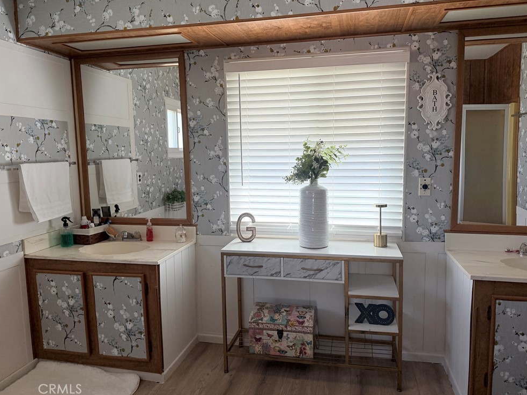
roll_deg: +1.2
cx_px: 266
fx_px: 381
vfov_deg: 54.9
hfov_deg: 69.4
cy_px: 191
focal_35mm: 25
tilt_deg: -6.8
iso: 160
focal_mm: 6.76
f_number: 1.78
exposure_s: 1/216
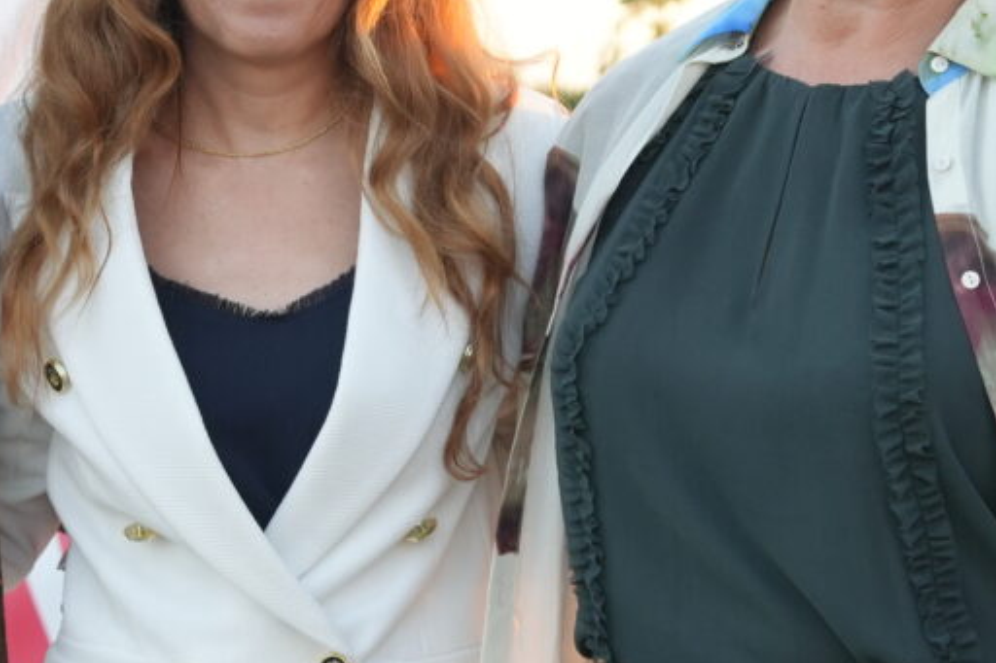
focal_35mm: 140
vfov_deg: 9.8
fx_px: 3872
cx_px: 451
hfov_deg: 14.7
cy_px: 563
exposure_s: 1/160
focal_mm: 35
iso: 400
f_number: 4
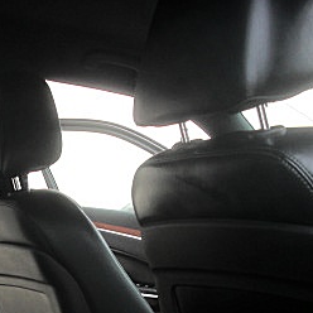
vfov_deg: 20.7
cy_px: 281
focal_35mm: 82
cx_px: 35
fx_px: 839
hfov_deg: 20.7
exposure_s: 1/160
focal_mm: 6.3
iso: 50
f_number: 2.8
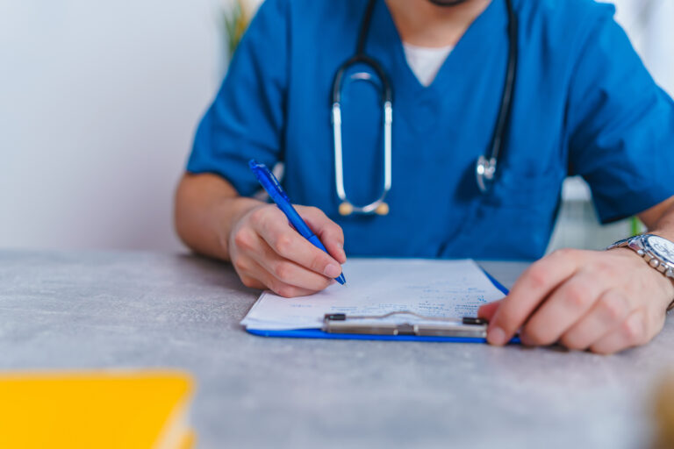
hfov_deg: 54.4
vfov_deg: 37.9
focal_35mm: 35
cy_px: 224
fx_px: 655
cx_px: 337
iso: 250
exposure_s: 1/250
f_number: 1.8
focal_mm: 35
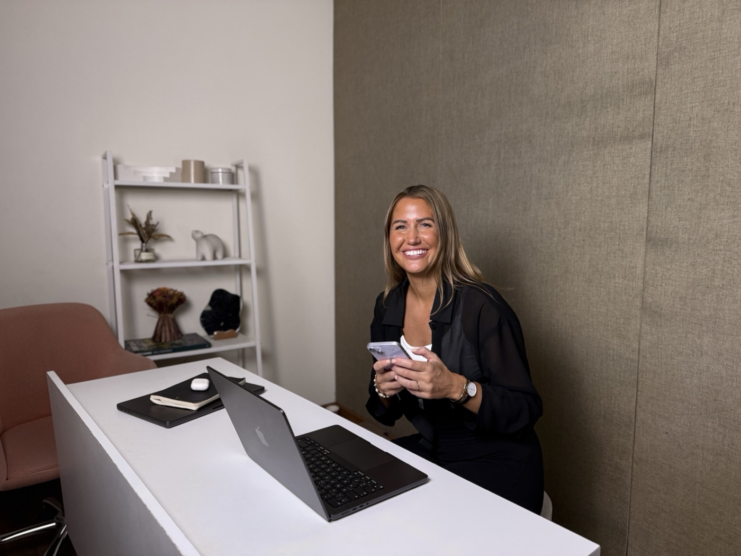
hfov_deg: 71.6
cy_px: 278
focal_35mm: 24
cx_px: 370
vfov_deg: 56.8
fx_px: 514
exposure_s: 1/109
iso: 200
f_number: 1.78
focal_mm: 6.76
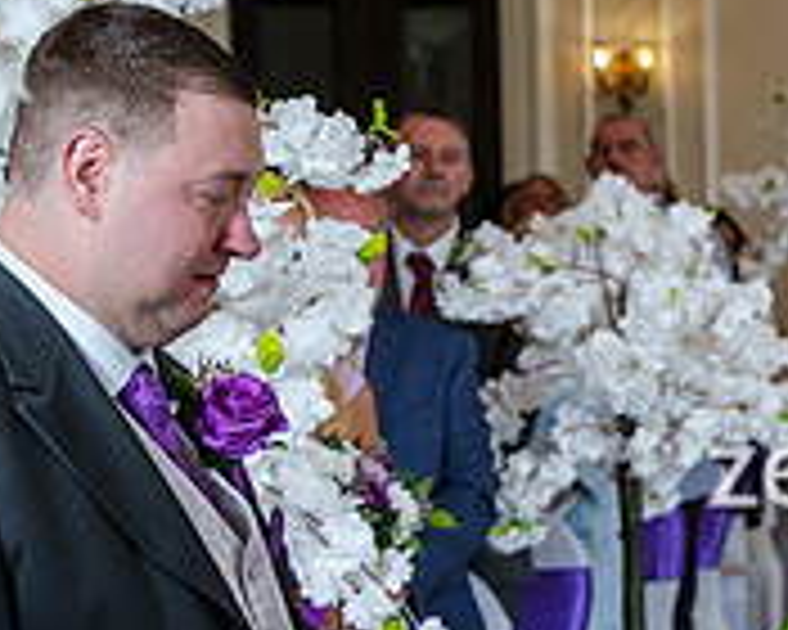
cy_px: 559
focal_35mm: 140
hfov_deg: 13.3
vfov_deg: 11.0
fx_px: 3265
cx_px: 1027
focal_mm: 43
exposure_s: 1/400
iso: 1600
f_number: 4
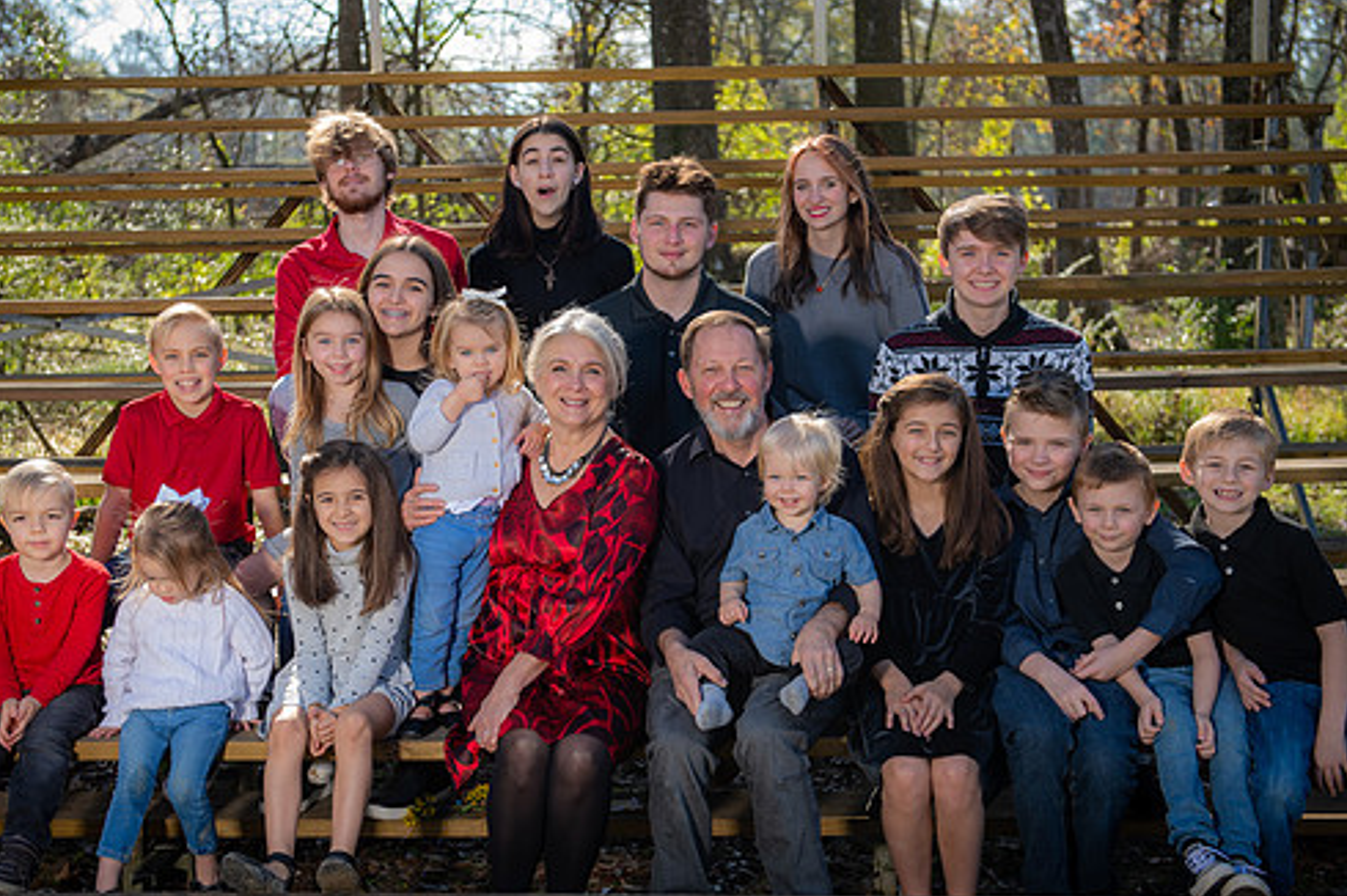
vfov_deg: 23.0
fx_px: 2206
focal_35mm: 59
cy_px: 448
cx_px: 630
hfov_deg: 33.9
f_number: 4
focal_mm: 48
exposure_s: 1/250
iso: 50
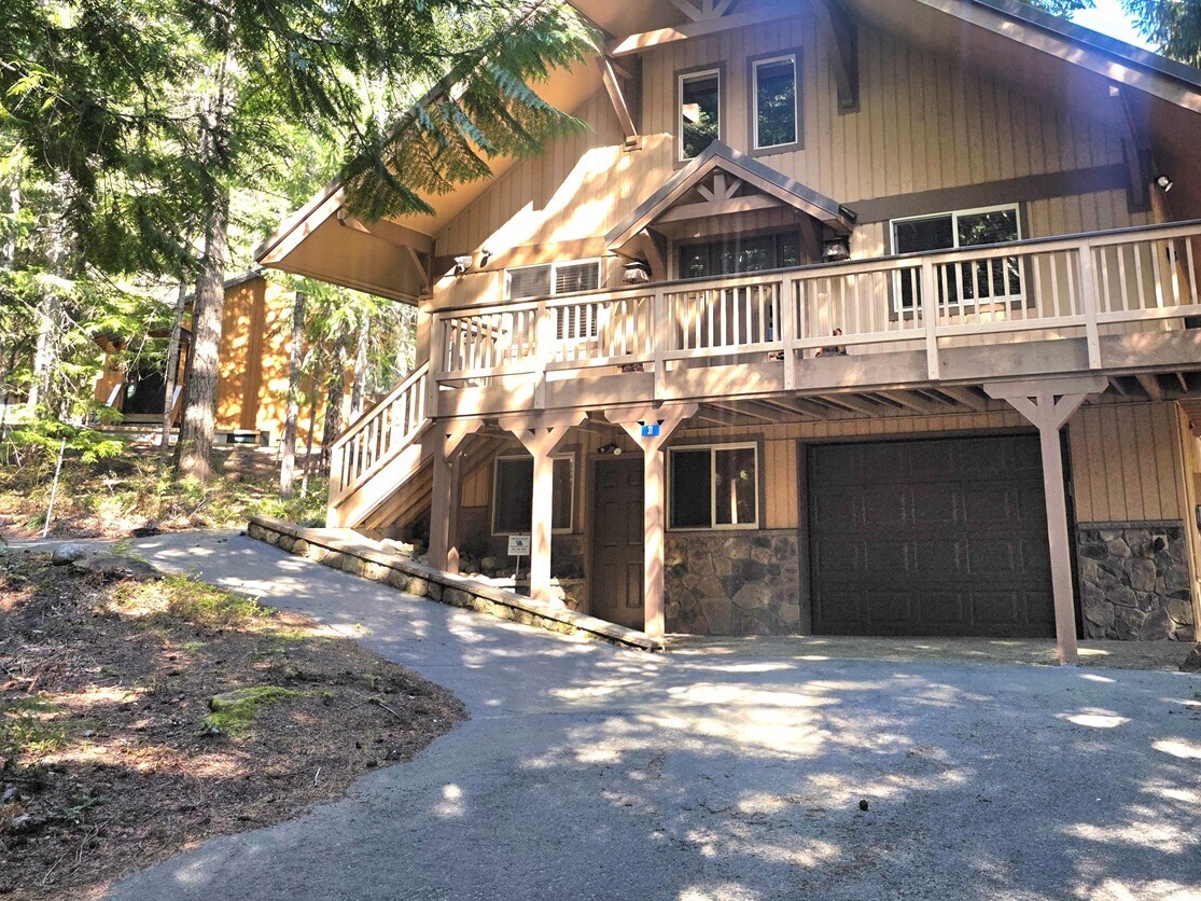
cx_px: 777
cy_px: 263
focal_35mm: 33
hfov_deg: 54.5
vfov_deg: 42.0
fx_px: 1145
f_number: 1.7
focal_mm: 6.3
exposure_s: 1/370
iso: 50
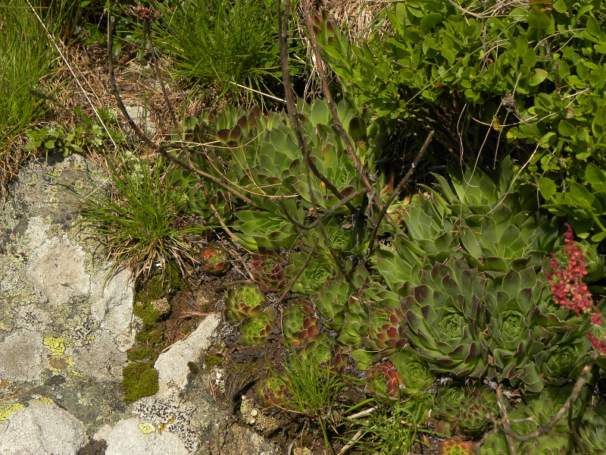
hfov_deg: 29.4
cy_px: 228
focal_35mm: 66
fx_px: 1155
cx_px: 303
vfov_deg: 22.3
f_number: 5
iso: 100
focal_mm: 11.8
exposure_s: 1/640
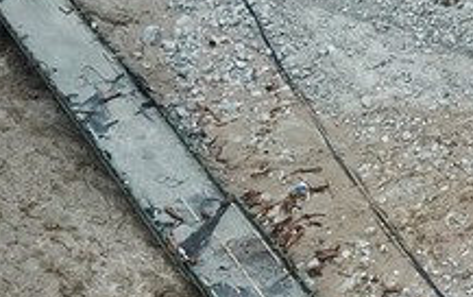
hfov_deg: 15.3
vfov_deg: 10.0
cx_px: 619
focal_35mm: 130
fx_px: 1677
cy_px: 284
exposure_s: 1/391
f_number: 2.2
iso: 100
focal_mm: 4.73
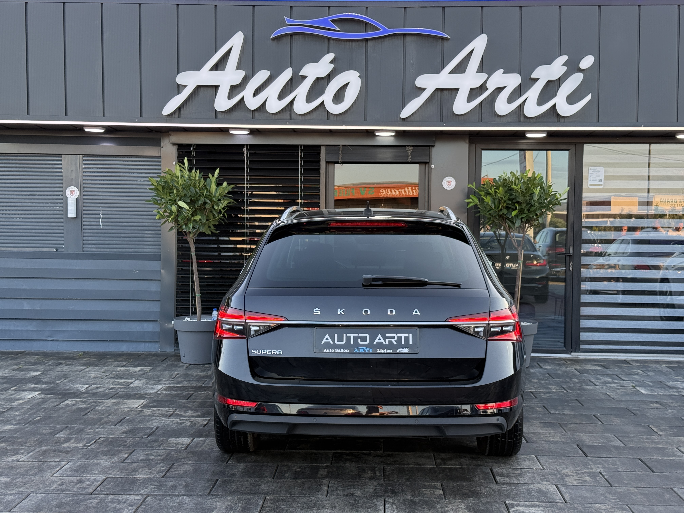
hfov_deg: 39.7
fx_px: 948
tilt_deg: -0.8
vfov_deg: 30.3
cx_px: 342
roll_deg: -0.4
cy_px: 256
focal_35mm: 48
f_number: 1.78
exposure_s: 1/242
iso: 100
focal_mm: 6.76
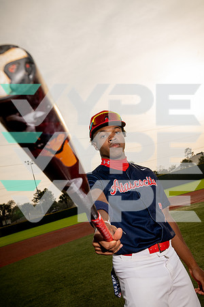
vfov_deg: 50.7
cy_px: 154
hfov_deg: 35.1
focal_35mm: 38
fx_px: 323
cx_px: 102
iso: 250
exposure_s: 1/250
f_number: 11
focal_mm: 38
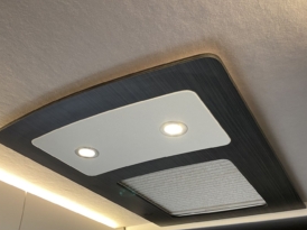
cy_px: 162
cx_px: 149
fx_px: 337
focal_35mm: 38
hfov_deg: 49.0
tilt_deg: +27.7
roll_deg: -0.9
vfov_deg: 37.1
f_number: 1.8
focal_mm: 4.25
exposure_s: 1/60
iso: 160
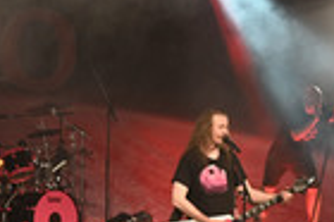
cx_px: 135
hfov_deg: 11.4
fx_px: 1668
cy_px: 193
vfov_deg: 7.6
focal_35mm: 180
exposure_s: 1/60
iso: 2000
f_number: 6.3
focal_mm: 56
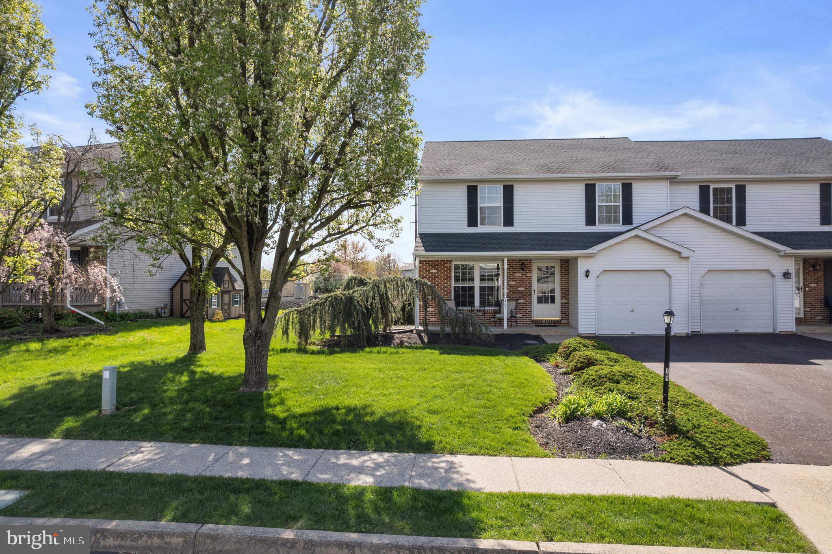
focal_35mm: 22
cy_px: 277
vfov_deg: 57.2
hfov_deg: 78.6
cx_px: 416
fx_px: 508
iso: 100
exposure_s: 1/250
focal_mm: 8.38
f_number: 2.8
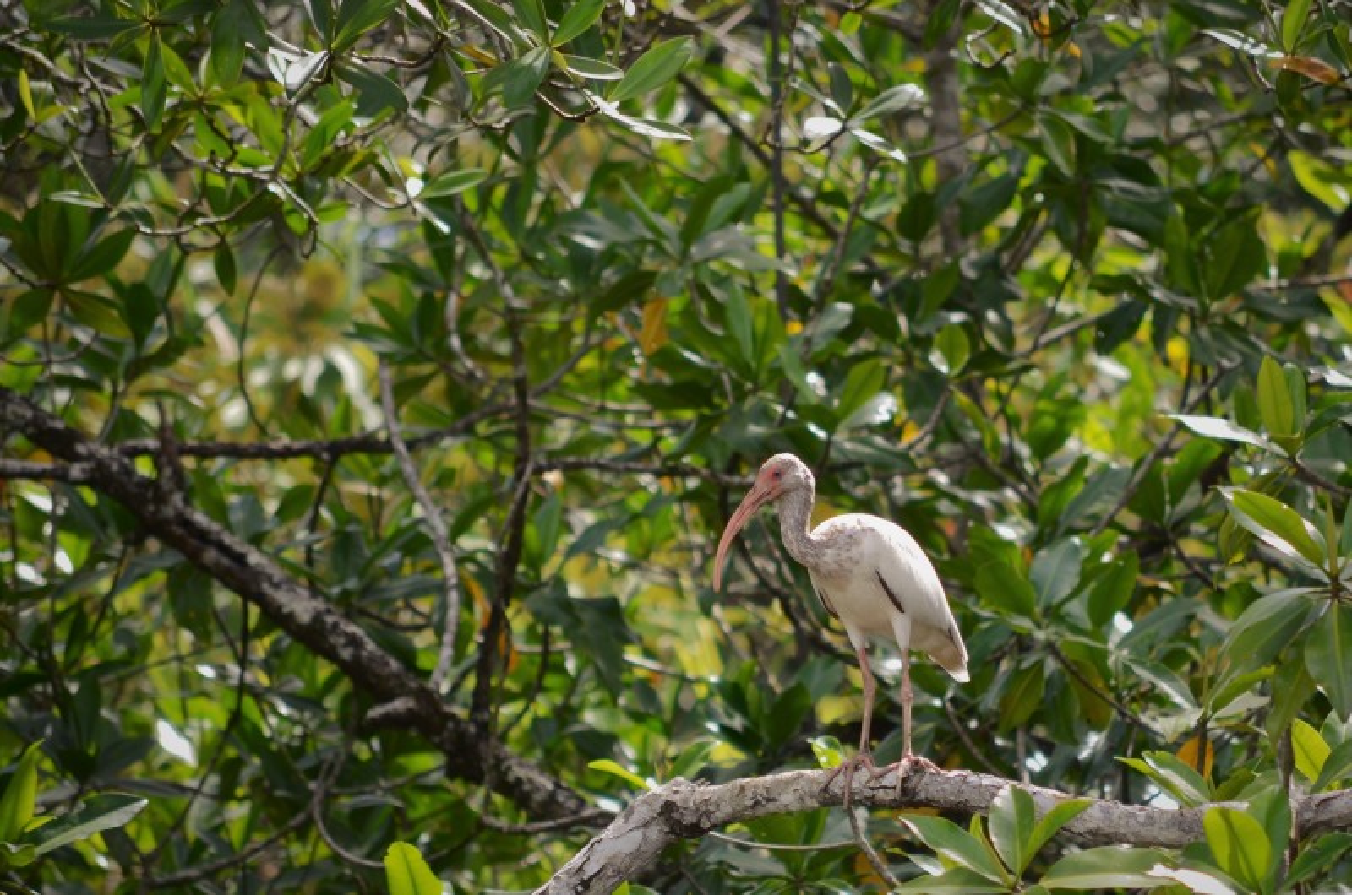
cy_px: 448
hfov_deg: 6.9
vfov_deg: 4.6
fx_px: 11244
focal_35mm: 300
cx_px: 676
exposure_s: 1/500
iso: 250
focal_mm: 200
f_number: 5.6
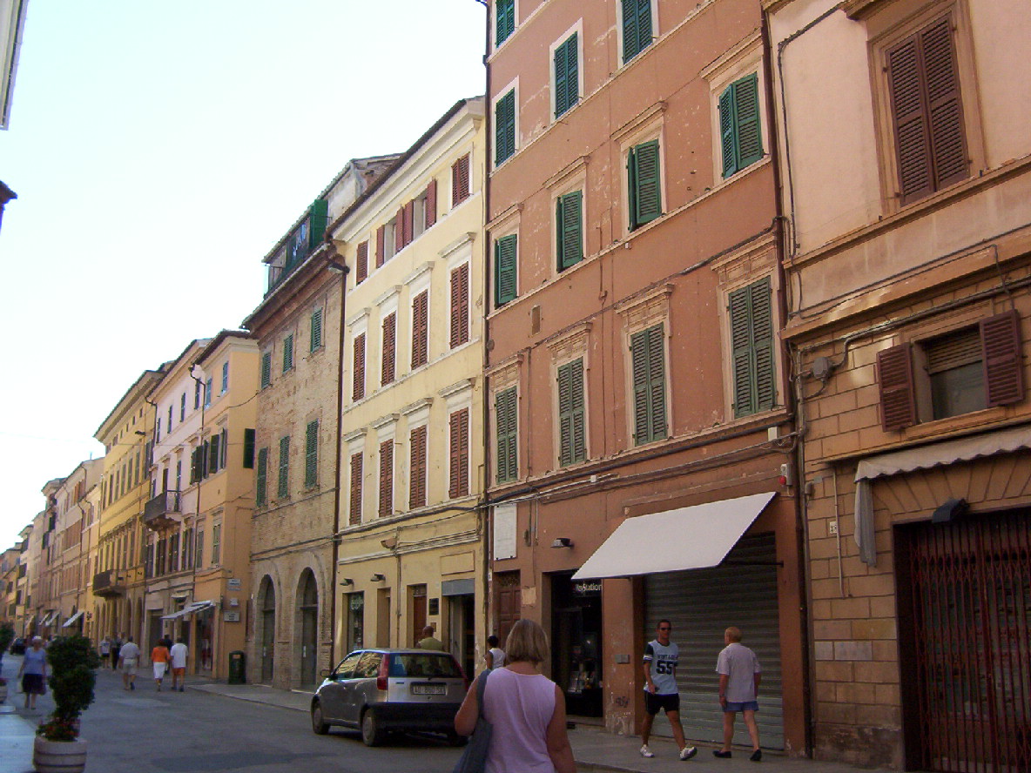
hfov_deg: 51.4
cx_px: 516
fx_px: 1072
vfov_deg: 39.7
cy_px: 386
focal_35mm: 36
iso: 100
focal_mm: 5.54
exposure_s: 1/300
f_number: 5.24
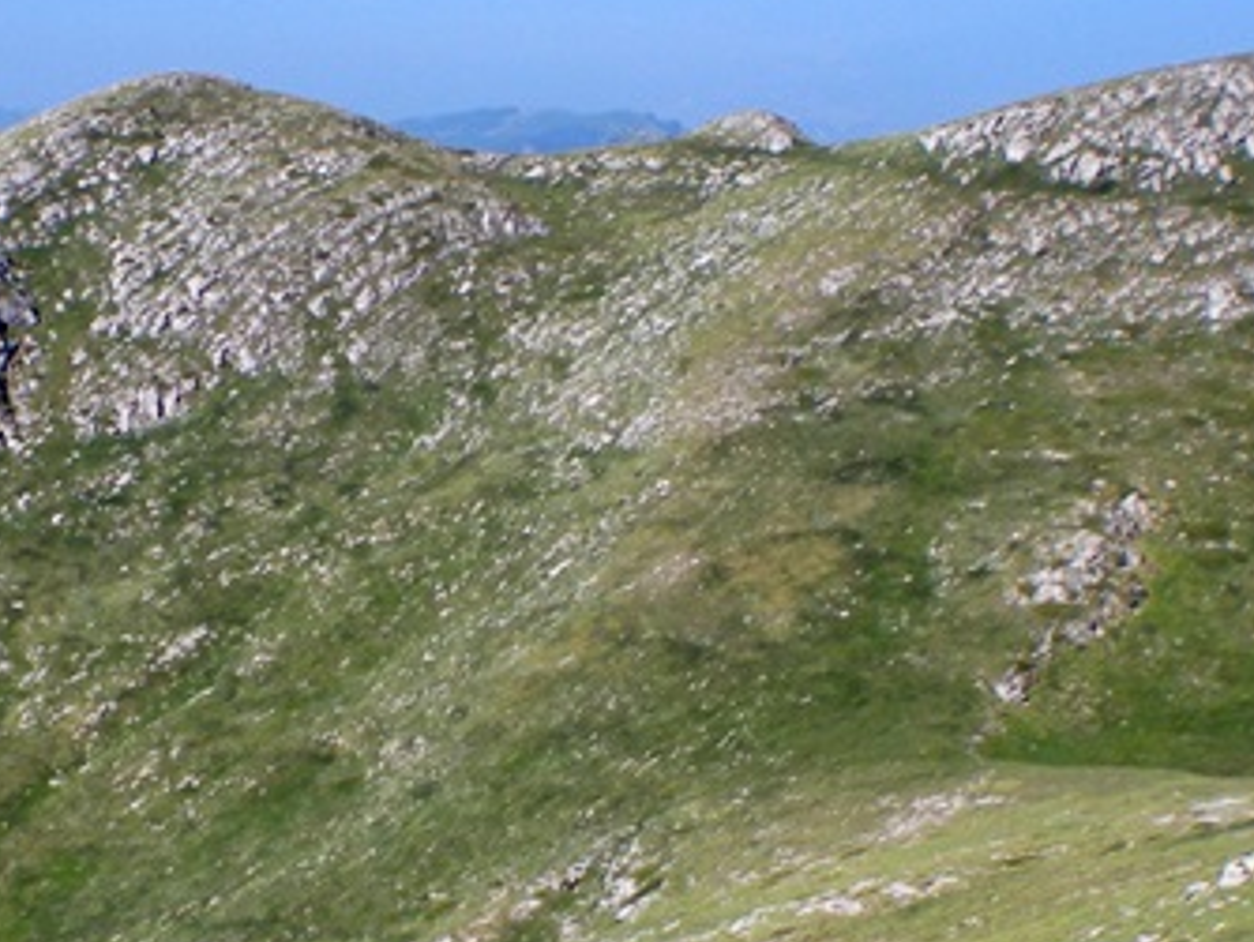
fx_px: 3299
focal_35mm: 91
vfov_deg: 16.1
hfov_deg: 21.5
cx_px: 451
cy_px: 769
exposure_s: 1/354
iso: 64
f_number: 4.6
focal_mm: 6.3
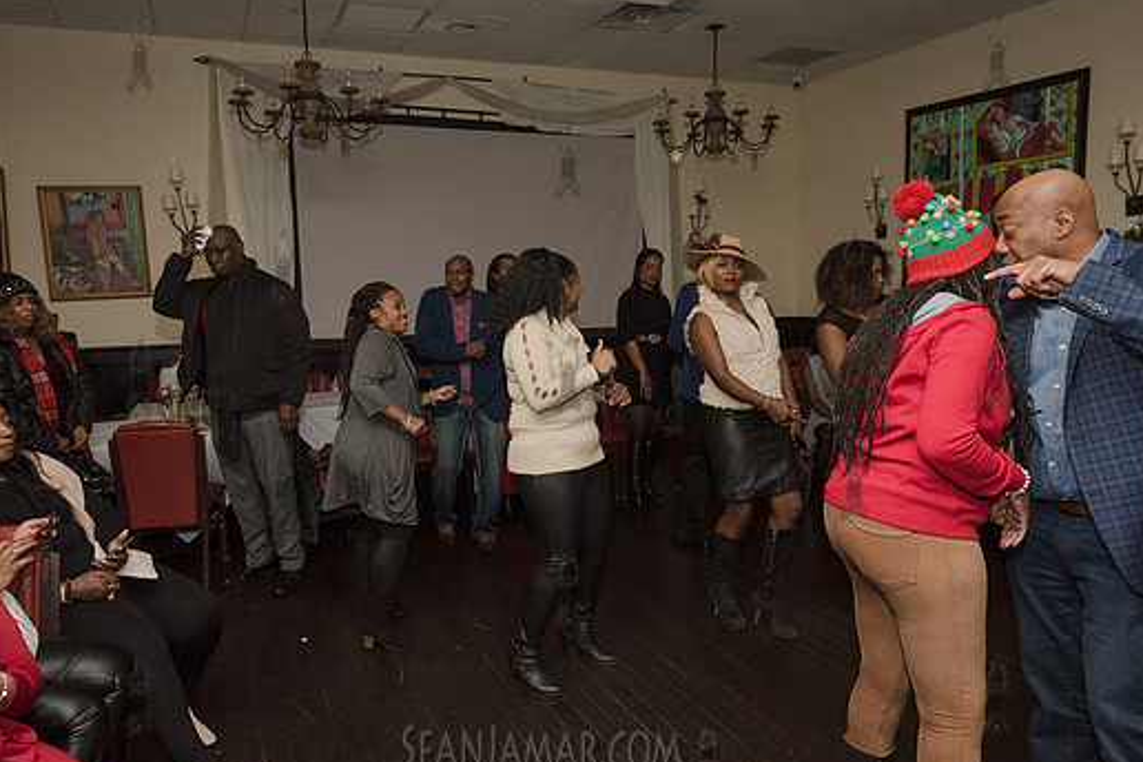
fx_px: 857
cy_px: 373
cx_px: 567
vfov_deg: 47.9
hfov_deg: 67.4
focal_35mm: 27
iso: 1600
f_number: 4.5
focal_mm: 24
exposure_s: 1/250
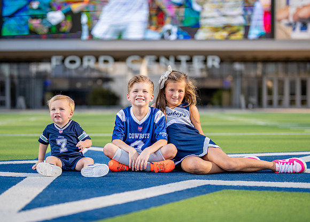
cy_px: 126
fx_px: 625
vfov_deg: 20.1
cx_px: 144
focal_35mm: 71
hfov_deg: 27.8
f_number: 1.2
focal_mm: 50
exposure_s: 1/4000
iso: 125
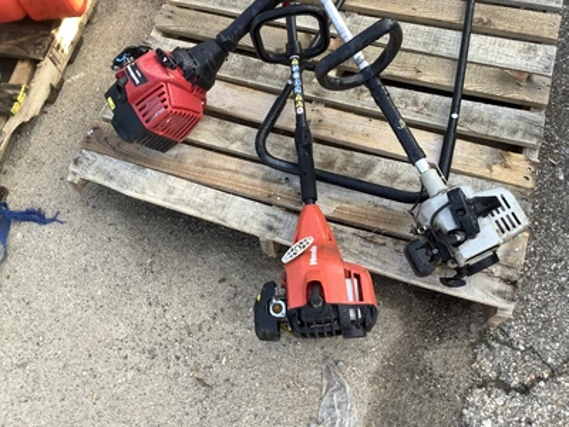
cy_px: 214
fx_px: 510
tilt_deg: -67.7
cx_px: 284
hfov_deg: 58.4
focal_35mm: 31
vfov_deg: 45.4
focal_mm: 3.3
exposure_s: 1/120
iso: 32
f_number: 2.4
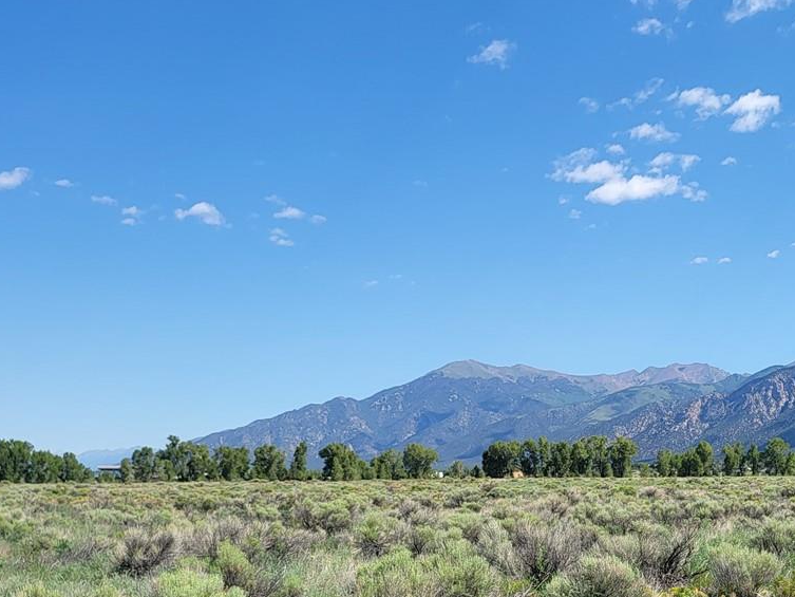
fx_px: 1171
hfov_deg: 36.6
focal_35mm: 51
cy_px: 461
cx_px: 598
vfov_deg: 28.1
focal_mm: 5
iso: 40
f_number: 1.8
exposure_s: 1/2094
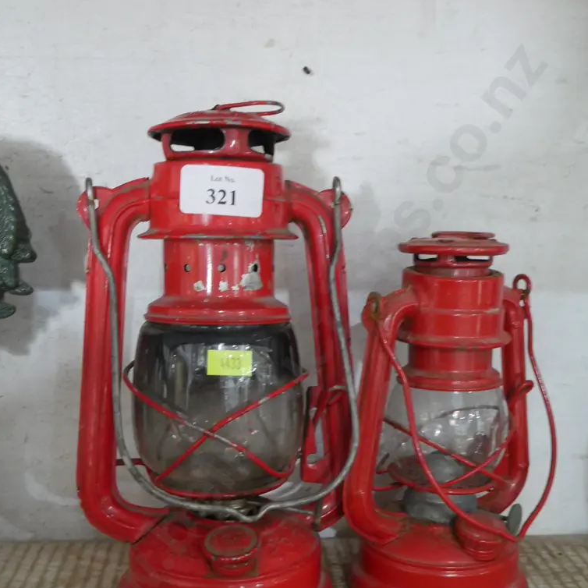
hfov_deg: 35.4
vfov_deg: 35.1
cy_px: 374
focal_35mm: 48
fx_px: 922
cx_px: 295
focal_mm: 20
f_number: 4.4
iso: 3200
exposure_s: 1/40
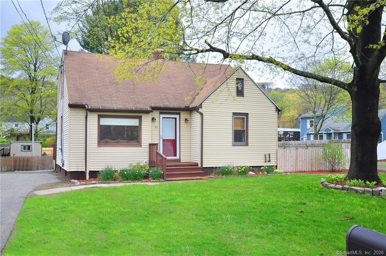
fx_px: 321
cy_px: 128
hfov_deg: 62.0
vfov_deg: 43.5
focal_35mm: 30
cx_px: 193
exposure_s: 1/800
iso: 1000
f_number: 7.1
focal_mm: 20
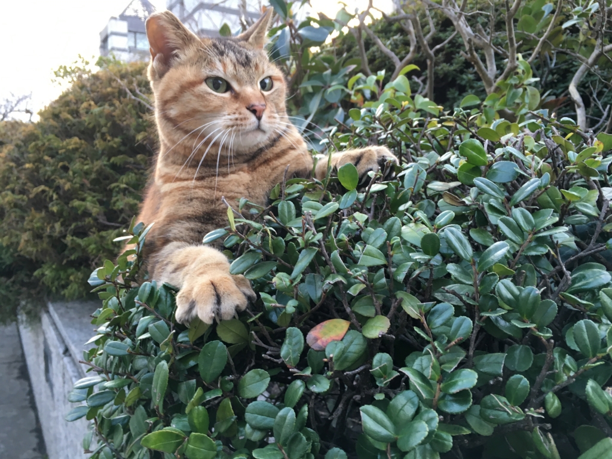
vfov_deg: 48.2
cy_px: 230
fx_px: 513
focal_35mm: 29
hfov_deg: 61.7
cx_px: 306
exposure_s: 1/30
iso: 50
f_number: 2.2
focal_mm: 4.15
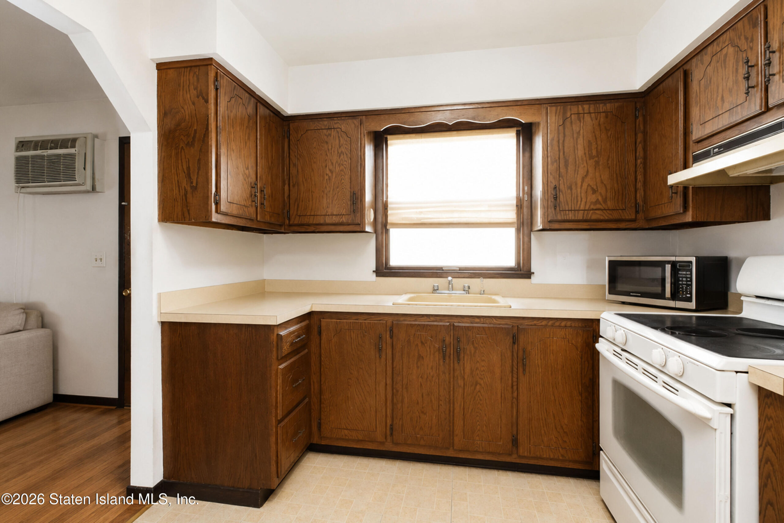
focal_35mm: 15
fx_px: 327
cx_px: 392
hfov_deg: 100.4
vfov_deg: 77.3
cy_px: 262
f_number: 7.1
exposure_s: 1/60
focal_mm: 10
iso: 2000
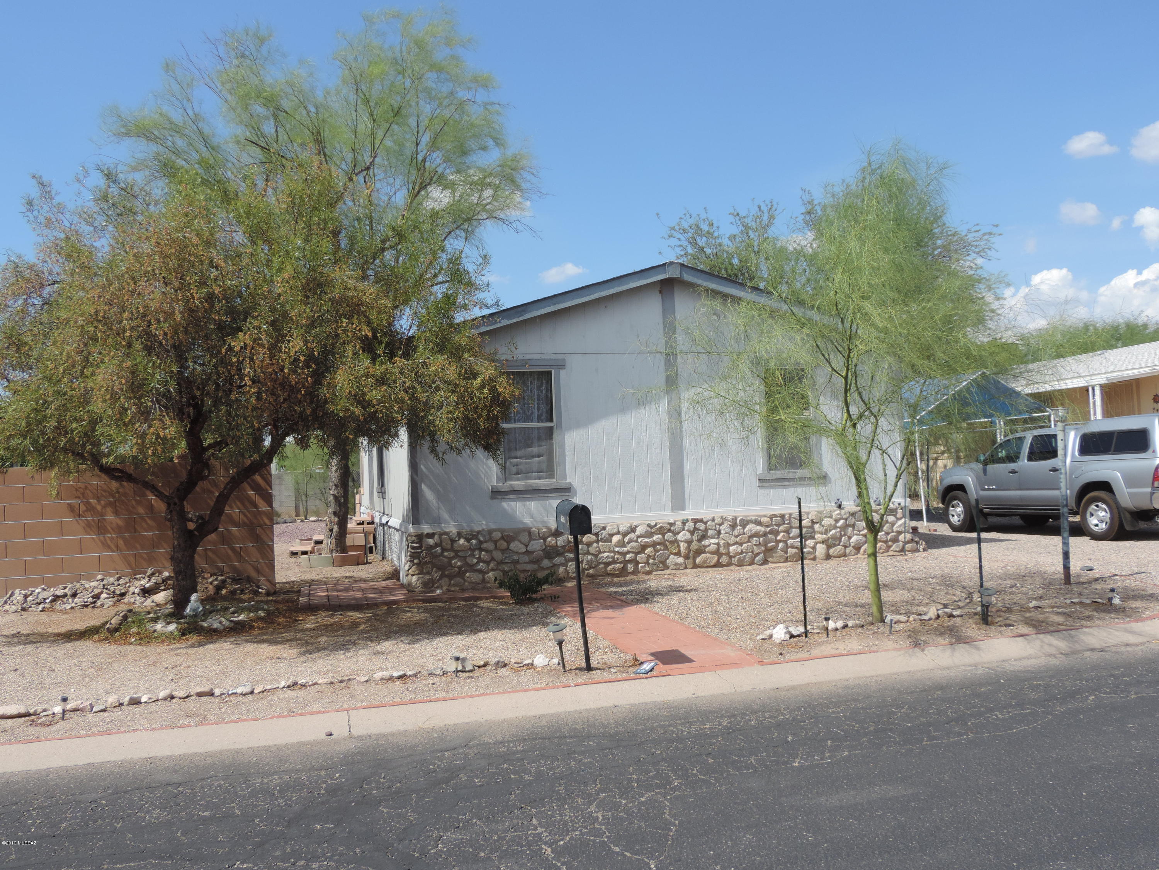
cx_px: 580
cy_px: 435
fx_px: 1004
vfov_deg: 46.8
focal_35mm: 30
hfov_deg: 60.0
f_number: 3.1
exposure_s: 1/1000
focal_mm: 5.3
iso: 80
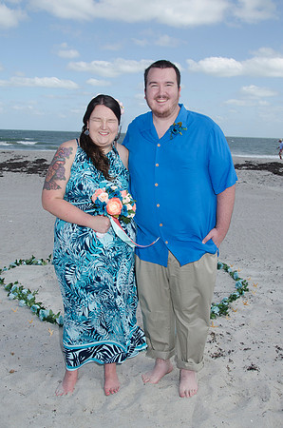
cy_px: 214
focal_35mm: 36
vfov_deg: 53.2
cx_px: 142
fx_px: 426
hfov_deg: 36.7
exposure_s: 1/250
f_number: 8
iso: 100
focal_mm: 24
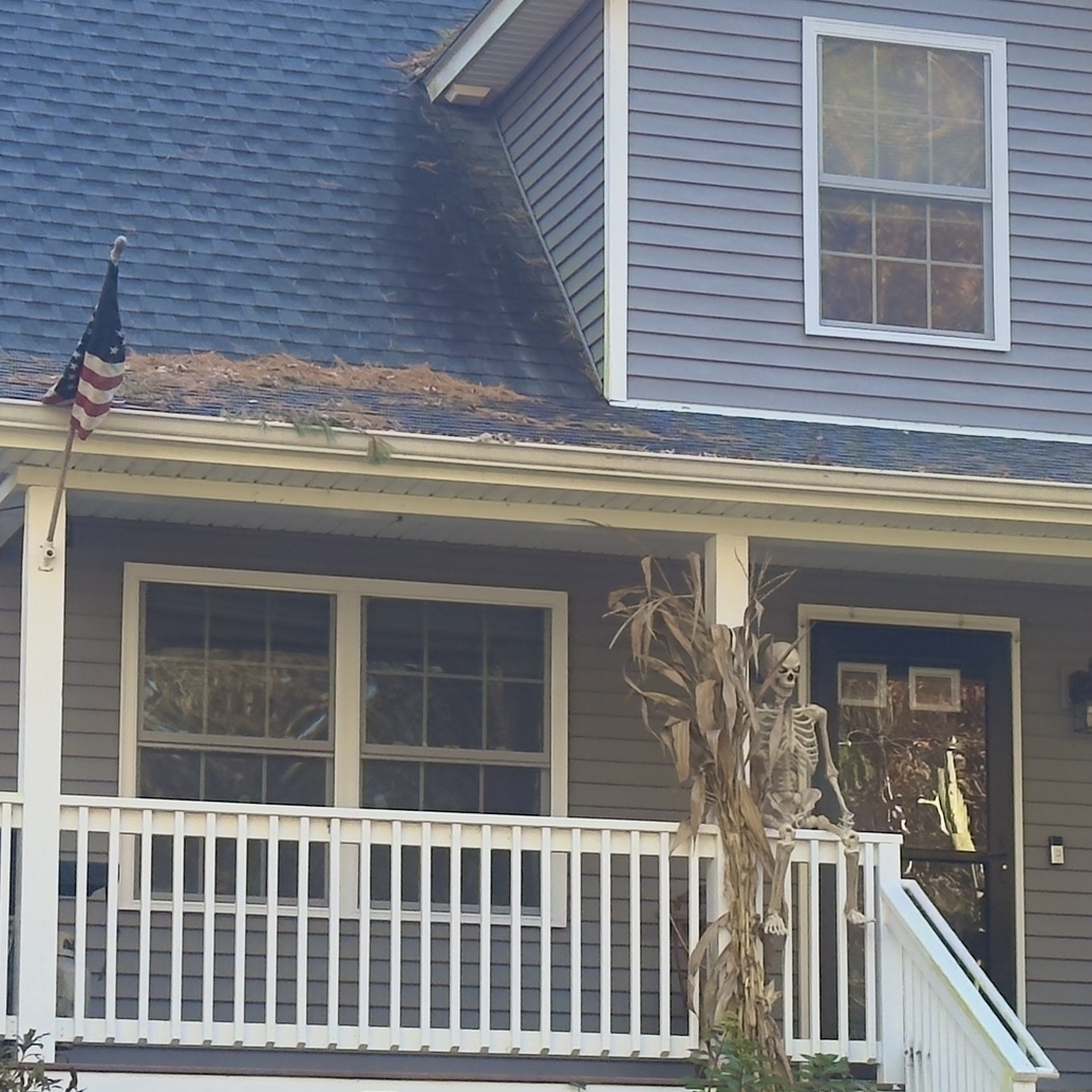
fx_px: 4497
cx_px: 719
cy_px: 739
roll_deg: +0.4
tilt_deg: +9.7
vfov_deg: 13.8
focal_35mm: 126
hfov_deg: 13.8
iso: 100
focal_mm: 6.76
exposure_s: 1/429
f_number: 1.78
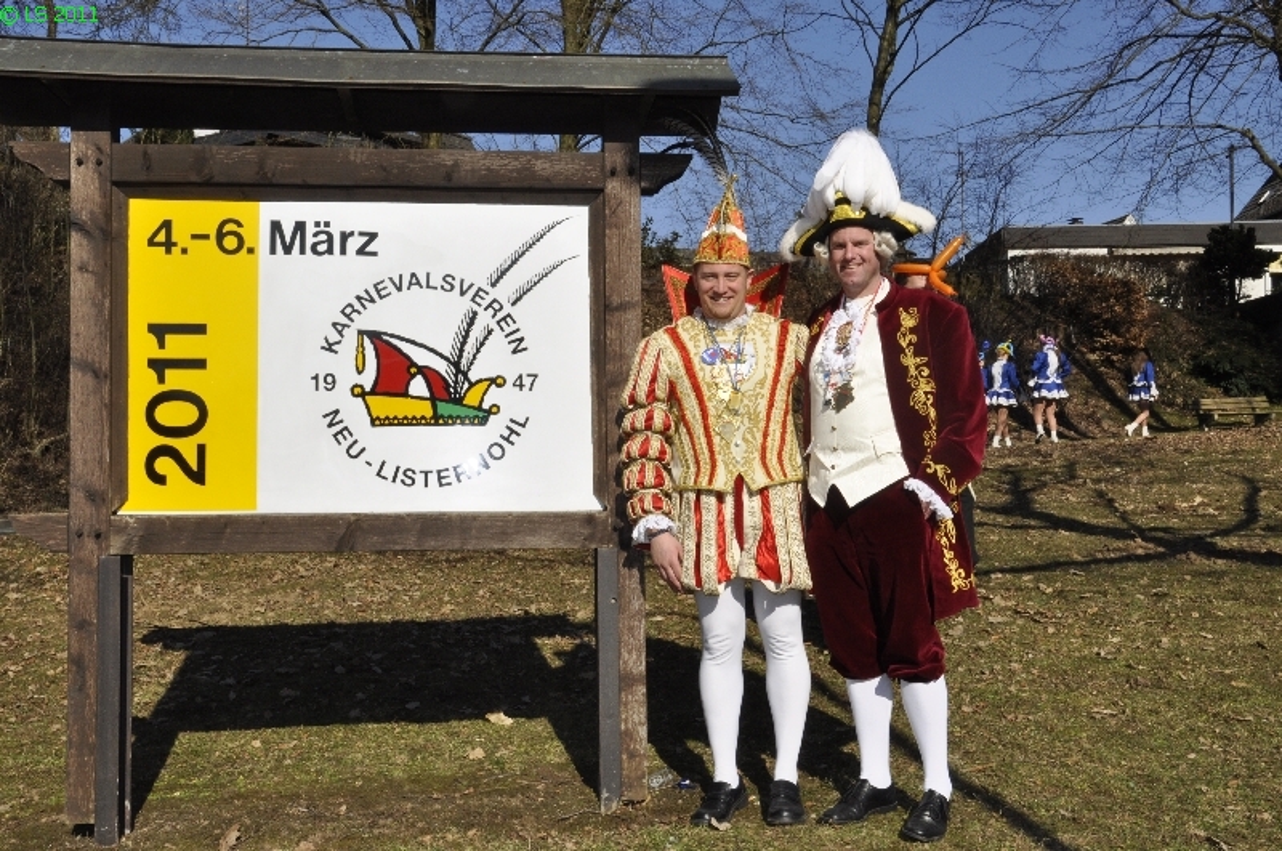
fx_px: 1334
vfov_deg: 35.4
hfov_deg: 51.3
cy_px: 426
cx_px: 641
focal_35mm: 38
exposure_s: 1/200
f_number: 25
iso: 400
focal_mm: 25
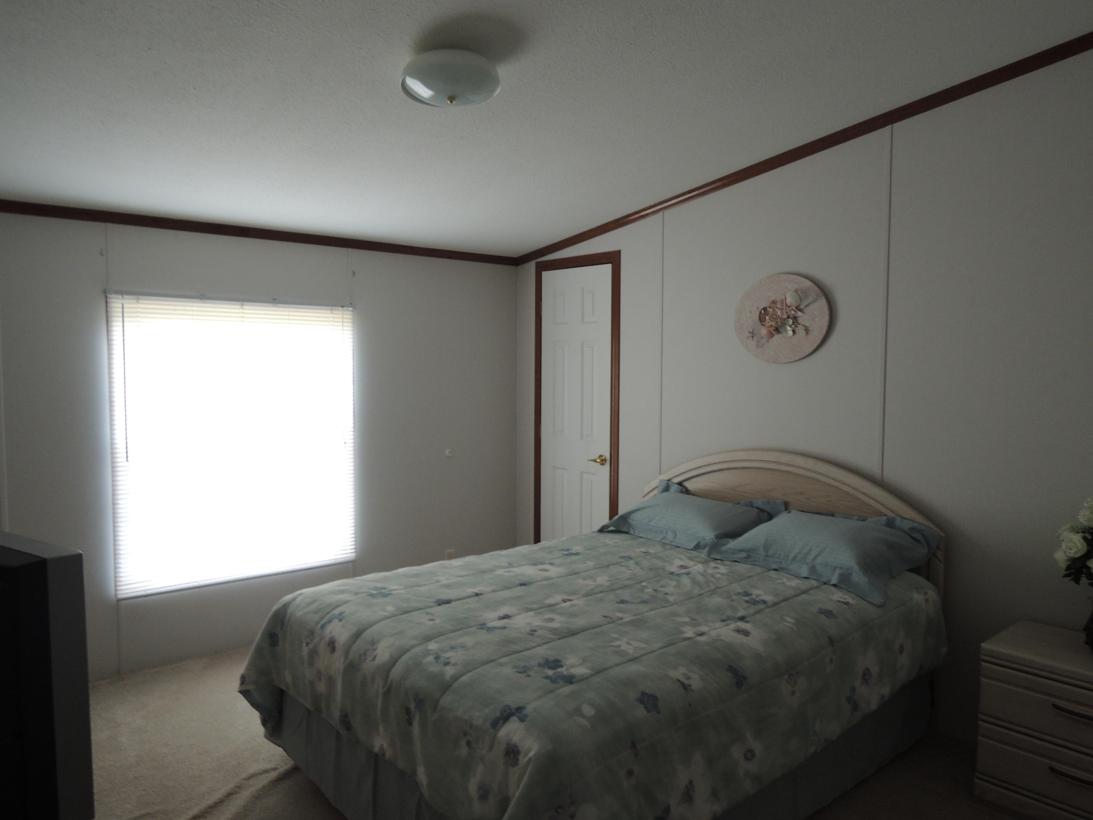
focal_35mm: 24
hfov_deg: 71.6
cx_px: 546
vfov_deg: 56.8
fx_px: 758
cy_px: 410
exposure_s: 1/30
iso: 160
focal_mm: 4.3
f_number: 2.8
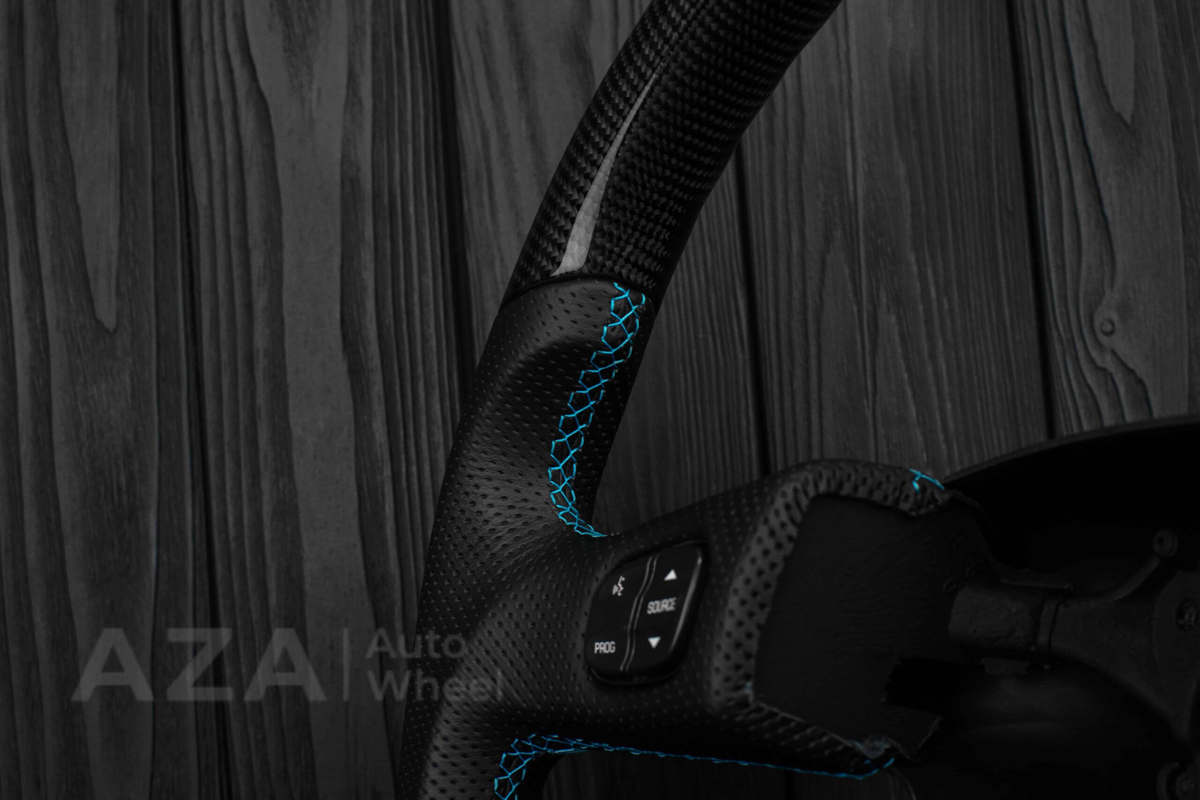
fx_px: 1750
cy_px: 400
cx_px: 600
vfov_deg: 25.8
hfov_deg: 37.8
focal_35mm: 52
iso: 500
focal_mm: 35
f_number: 6.3
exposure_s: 1/125
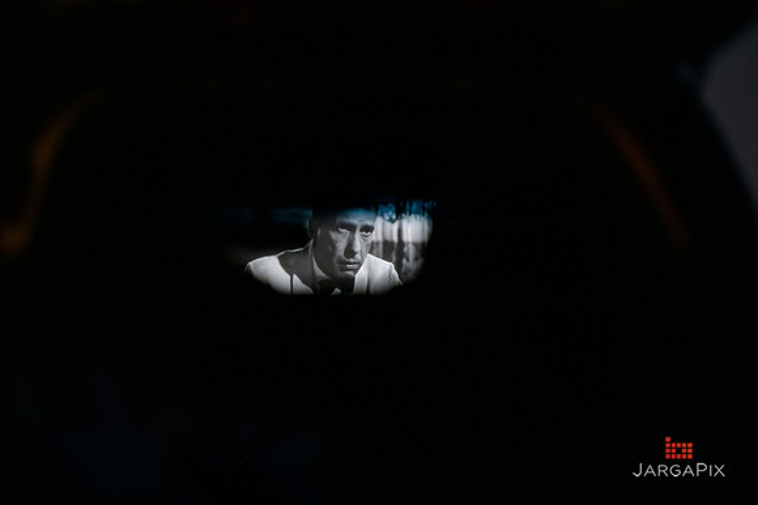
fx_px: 3896
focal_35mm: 185
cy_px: 252
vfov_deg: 7.4
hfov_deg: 11.1
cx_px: 379
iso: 3200
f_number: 3.2
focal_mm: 185
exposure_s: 1/125
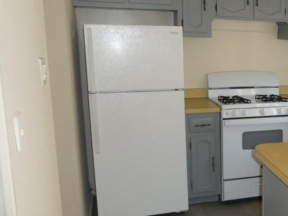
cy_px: 125
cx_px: 281
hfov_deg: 35.6
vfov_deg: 29.6
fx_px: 408
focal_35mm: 49
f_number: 3.3
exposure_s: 1/60
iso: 400
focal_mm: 4.3
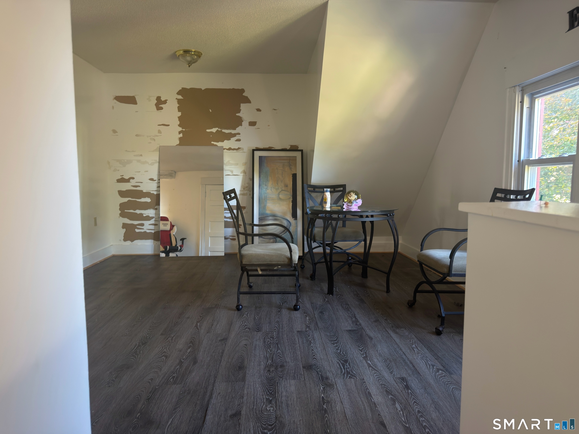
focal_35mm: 24
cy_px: 217
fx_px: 401
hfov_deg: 71.6
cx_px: 290
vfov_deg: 56.8
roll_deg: -0.6
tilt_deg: -6.0
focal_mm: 6.76
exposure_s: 1/40
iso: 250
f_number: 1.78
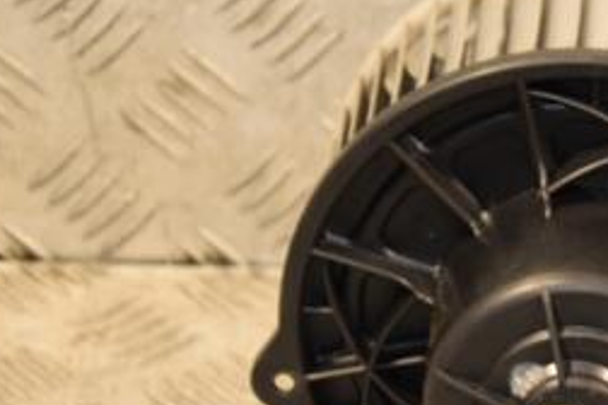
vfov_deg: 5.8
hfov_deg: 8.6
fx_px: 3985
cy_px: 265
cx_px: 690
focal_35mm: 236
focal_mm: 66
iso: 800
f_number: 5.3
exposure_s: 1/100
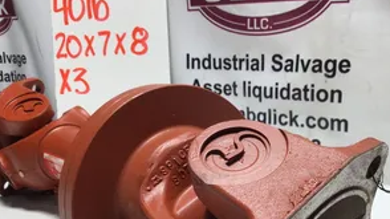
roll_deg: +0.3
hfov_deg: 44.4
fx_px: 475
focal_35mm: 46
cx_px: 229
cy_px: 187
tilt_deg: -19.1
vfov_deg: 25.3
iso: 25
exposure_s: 1/120
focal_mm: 3.3
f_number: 2.4
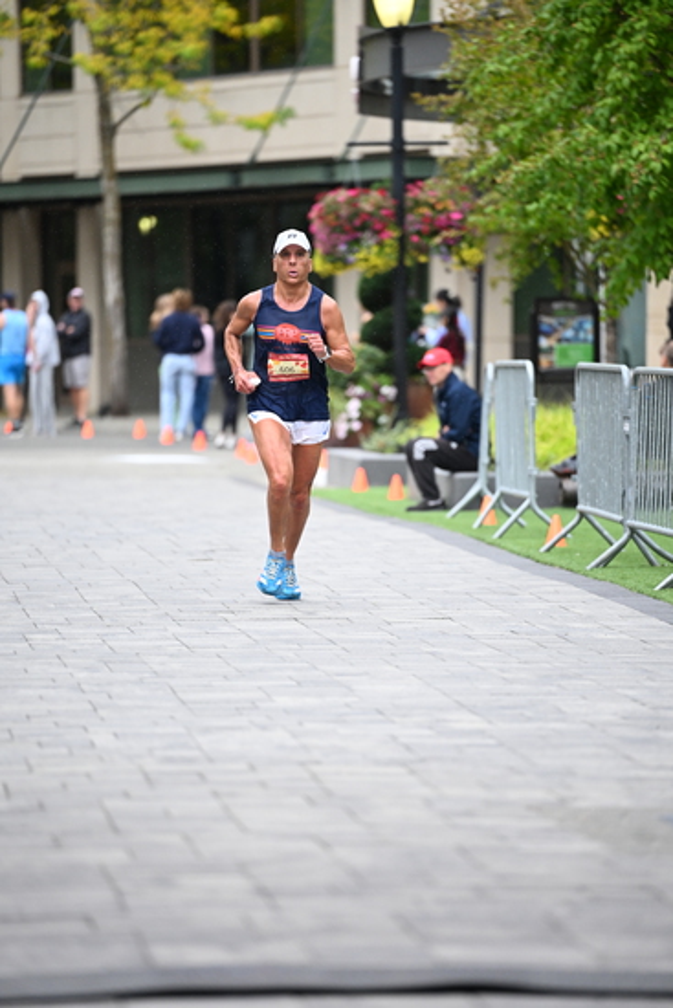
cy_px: 504
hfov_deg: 6.9
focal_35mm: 200
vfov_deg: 10.3
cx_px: 336
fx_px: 5604
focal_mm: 200
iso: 1250
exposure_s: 1/1600
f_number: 2.8
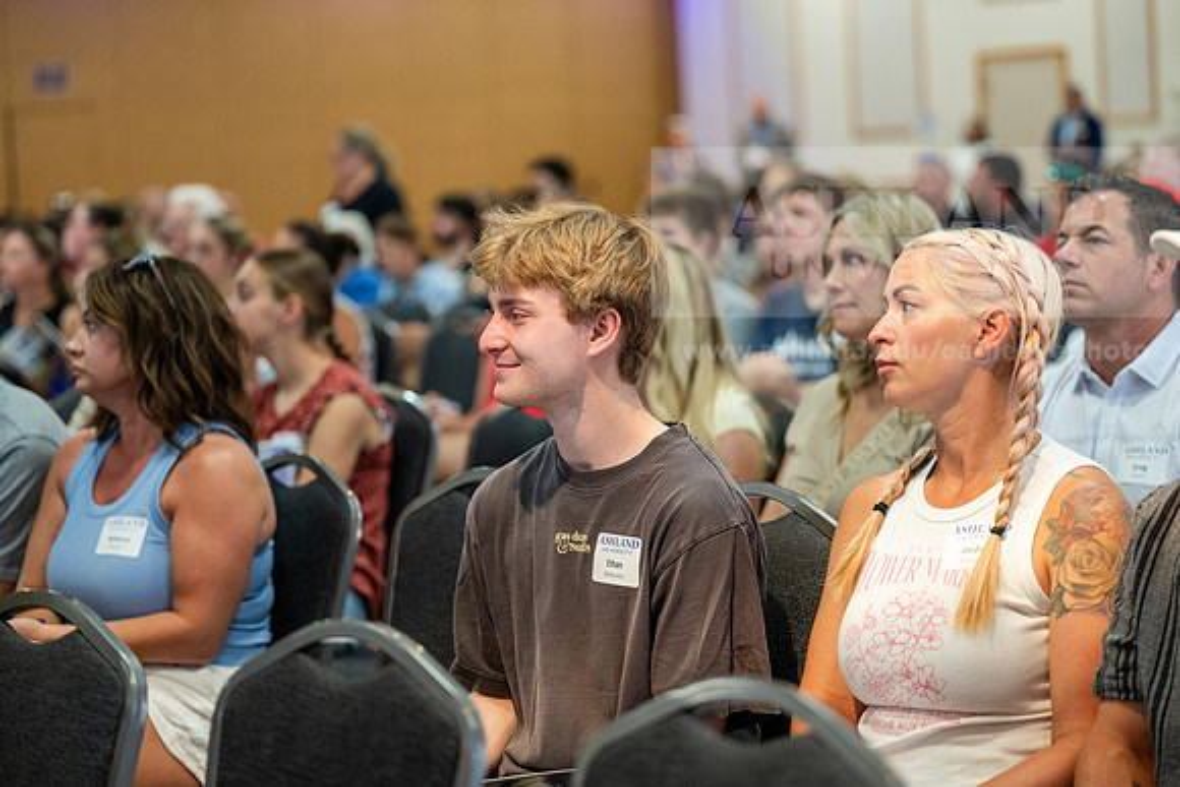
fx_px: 2918
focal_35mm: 89
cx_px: 590
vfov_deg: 15.4
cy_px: 394
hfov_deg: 22.9
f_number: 2.8
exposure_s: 1/160
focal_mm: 89
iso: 1600
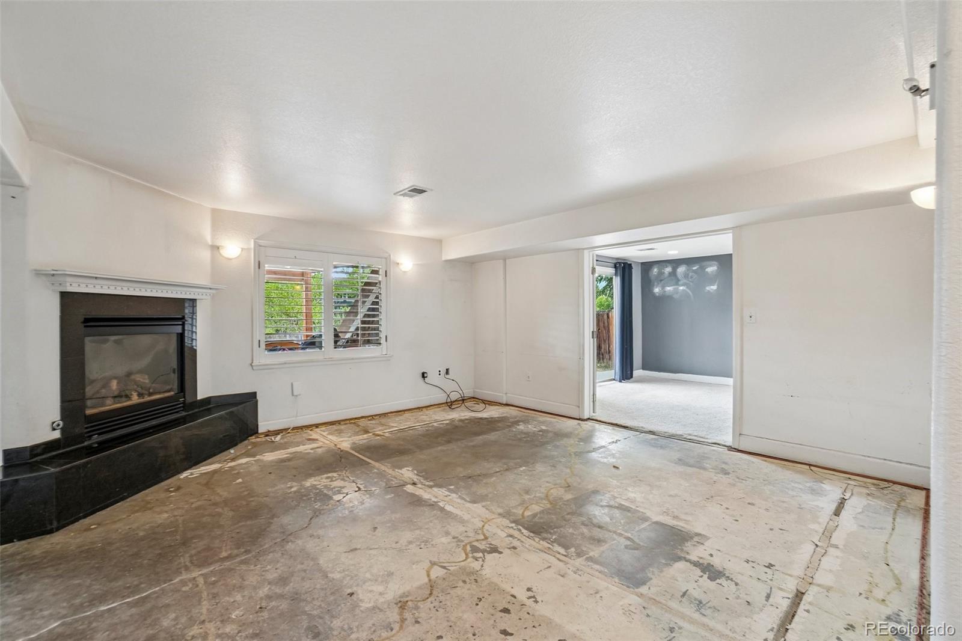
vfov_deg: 77.3
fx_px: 401
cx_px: 481
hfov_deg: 100.4
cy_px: 320
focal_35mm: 15
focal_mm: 10
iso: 400
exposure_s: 1/8
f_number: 8
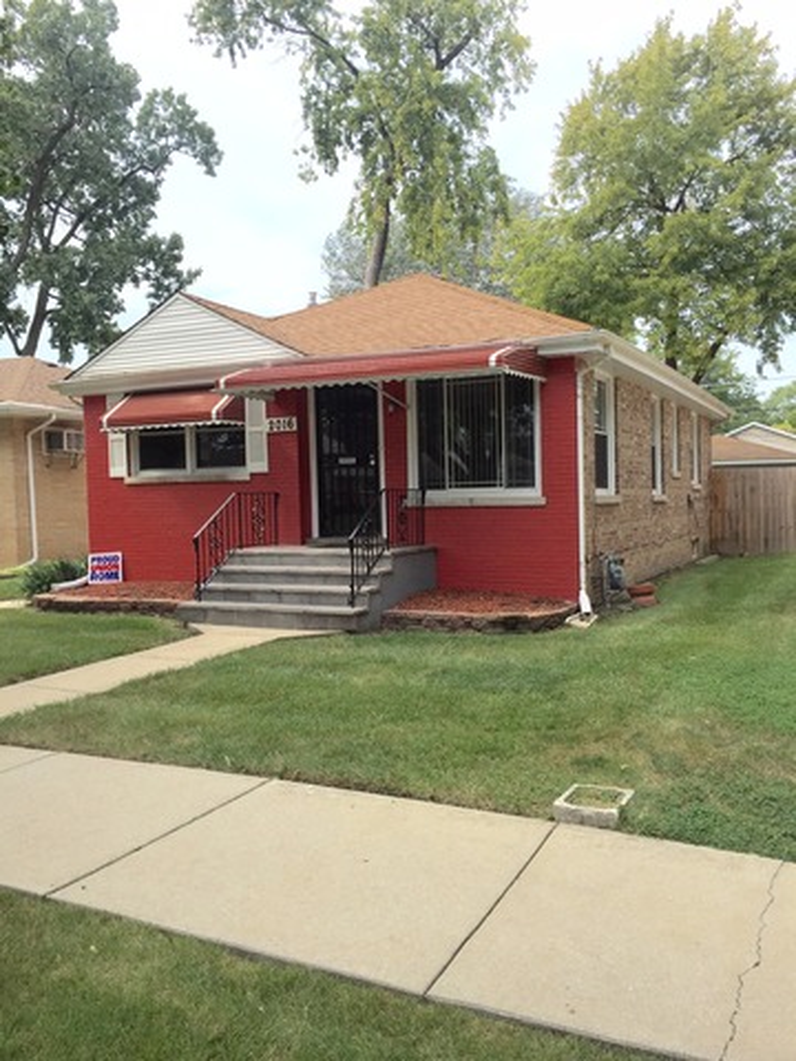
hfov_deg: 48.2
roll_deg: +1.4
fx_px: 889
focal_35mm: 29
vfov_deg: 61.7
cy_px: 530
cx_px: 398
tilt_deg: -0.6
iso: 32
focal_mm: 4.15
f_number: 2.2
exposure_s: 1/989
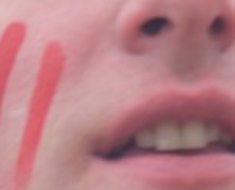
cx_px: -106
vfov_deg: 1.6
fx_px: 6862
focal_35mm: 984
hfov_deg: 2.0
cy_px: 348
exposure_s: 1/160
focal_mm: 102
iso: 320
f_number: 4
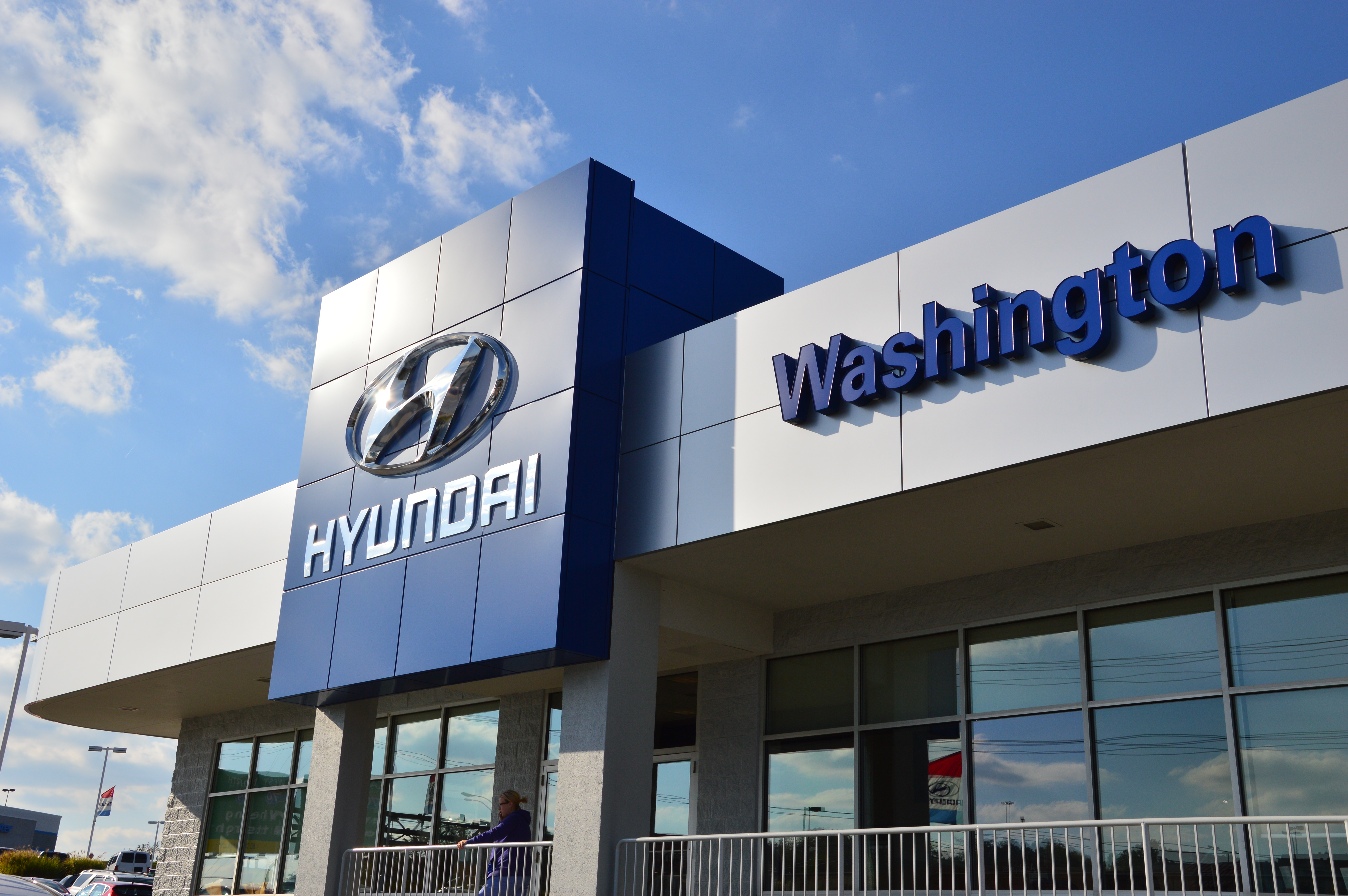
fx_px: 1403
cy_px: 448
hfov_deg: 51.3
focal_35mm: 38
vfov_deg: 35.4
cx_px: 674
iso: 160
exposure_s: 1/500
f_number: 11
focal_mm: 25
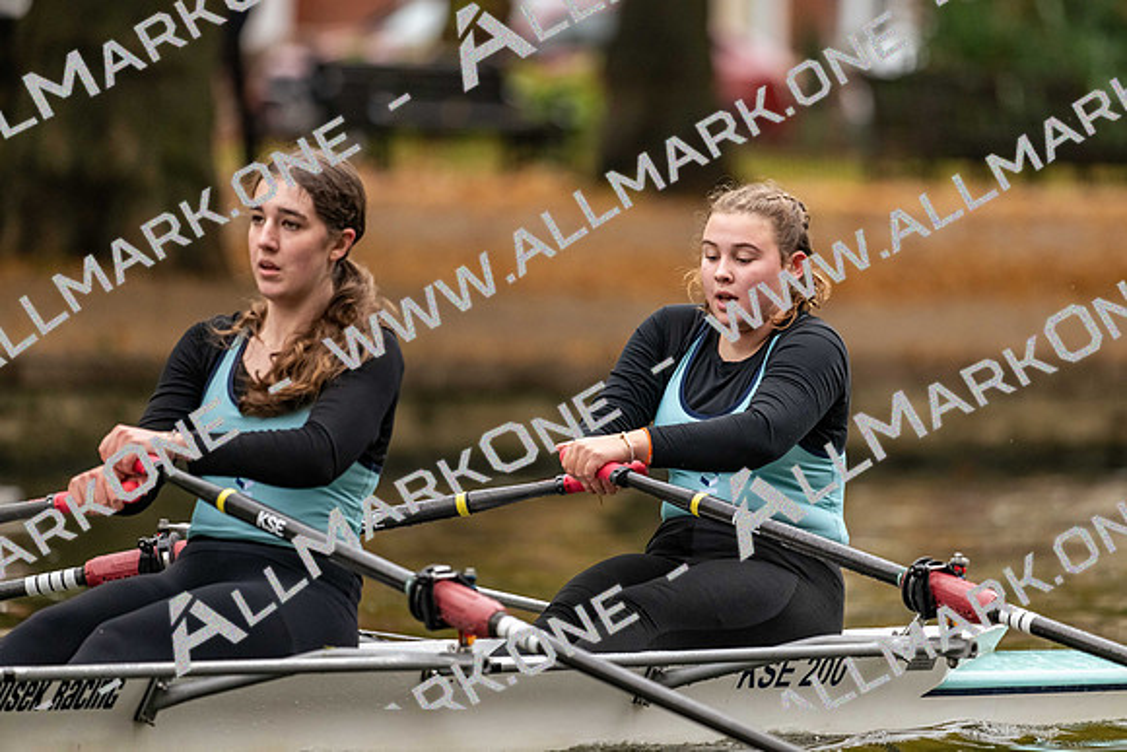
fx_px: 12525
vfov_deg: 3.4
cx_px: 564
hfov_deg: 5.2
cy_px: 376
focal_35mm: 400
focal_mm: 400
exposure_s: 1/2500
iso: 3200
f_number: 4.5
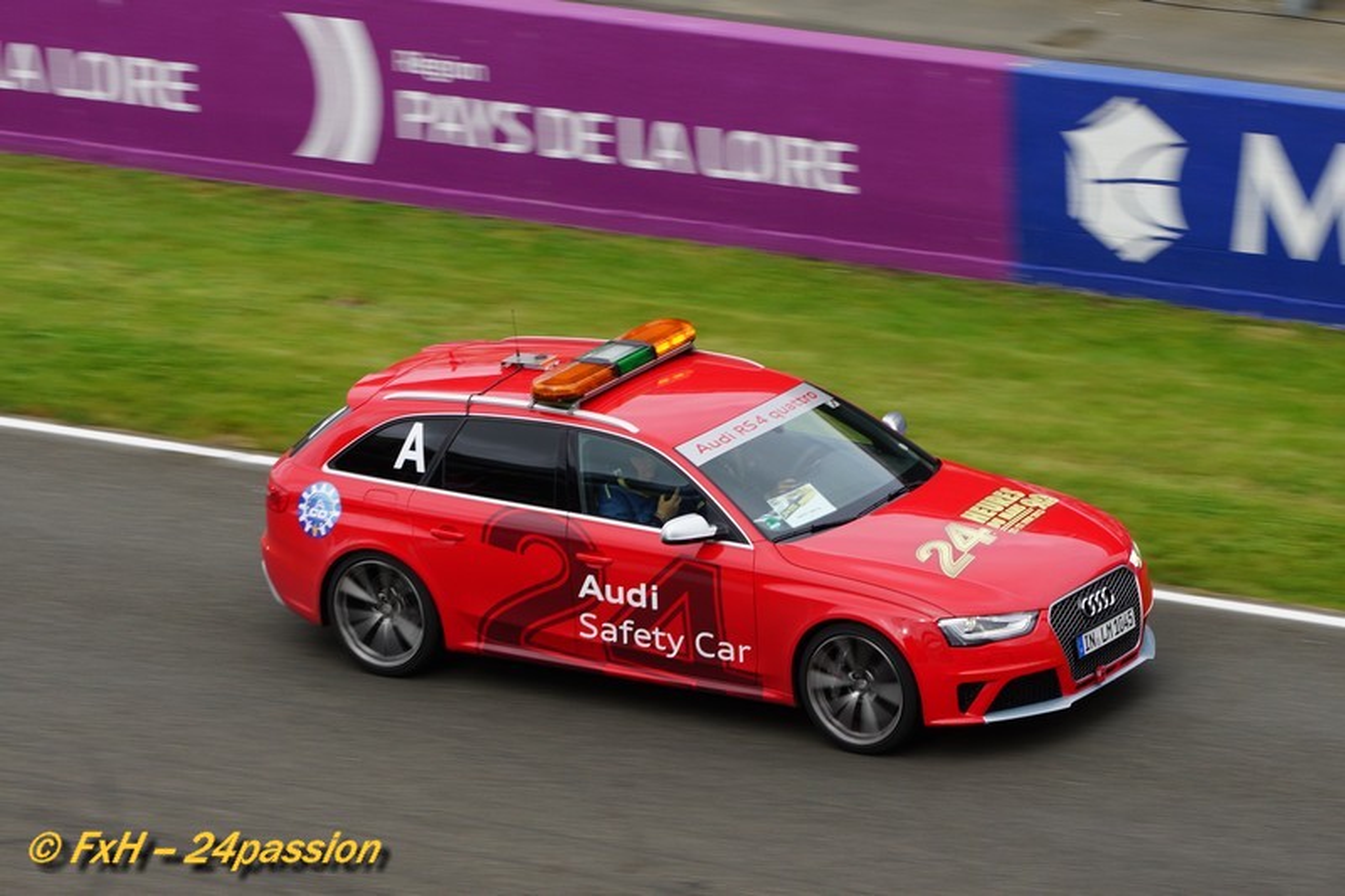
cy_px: 448
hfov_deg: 7.6
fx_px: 10085
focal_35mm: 270
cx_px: 672
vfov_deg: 5.1
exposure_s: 1/250
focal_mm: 180
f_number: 7.1
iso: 250
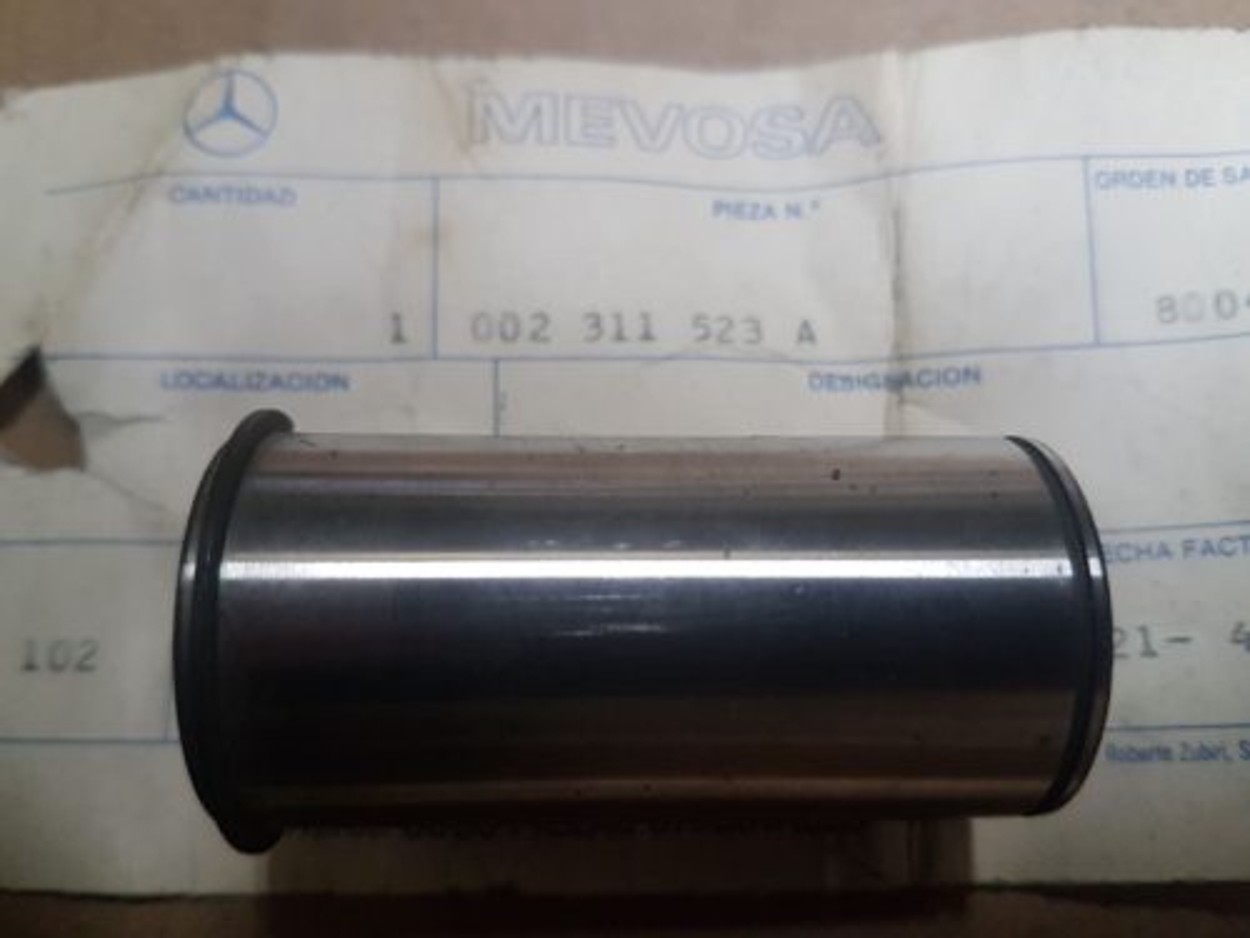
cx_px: 625
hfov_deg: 67.3
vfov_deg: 53.1
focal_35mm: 26
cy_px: 469
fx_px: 939
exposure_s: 1/33
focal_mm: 4.2
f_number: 1.7
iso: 200
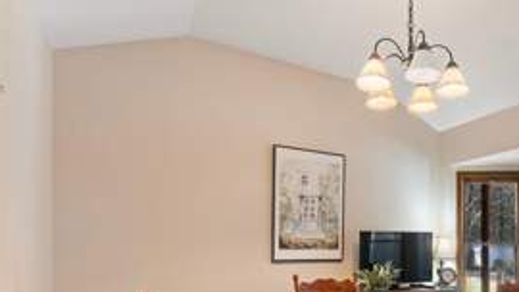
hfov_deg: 67.0
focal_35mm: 26
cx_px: 394
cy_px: 274
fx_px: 358
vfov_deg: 40.4
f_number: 6.3
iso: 320
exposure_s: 1/2
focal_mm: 14
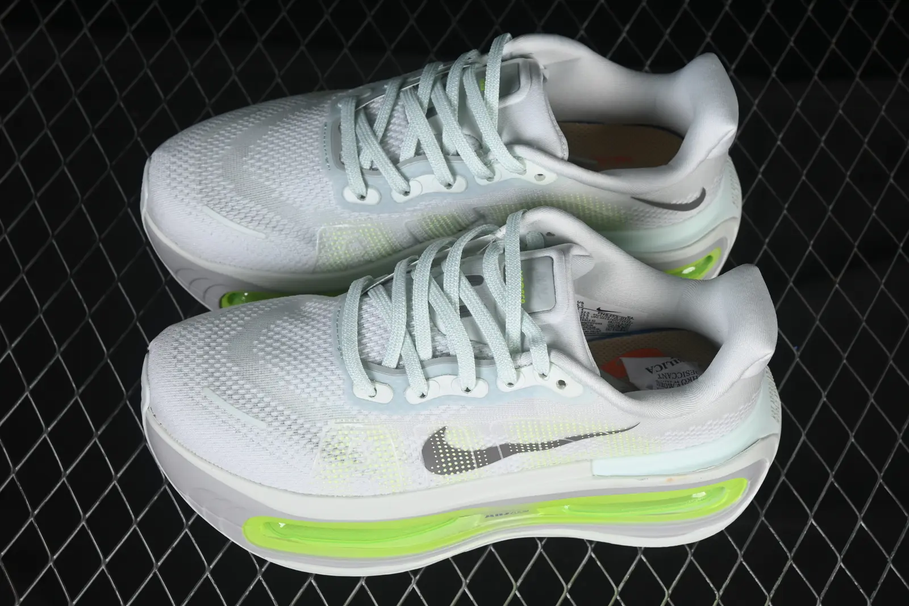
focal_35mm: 75
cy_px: 303
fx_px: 1894
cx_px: 454
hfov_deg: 27.0
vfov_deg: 18.2
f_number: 8
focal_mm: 50
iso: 160
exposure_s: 1/60
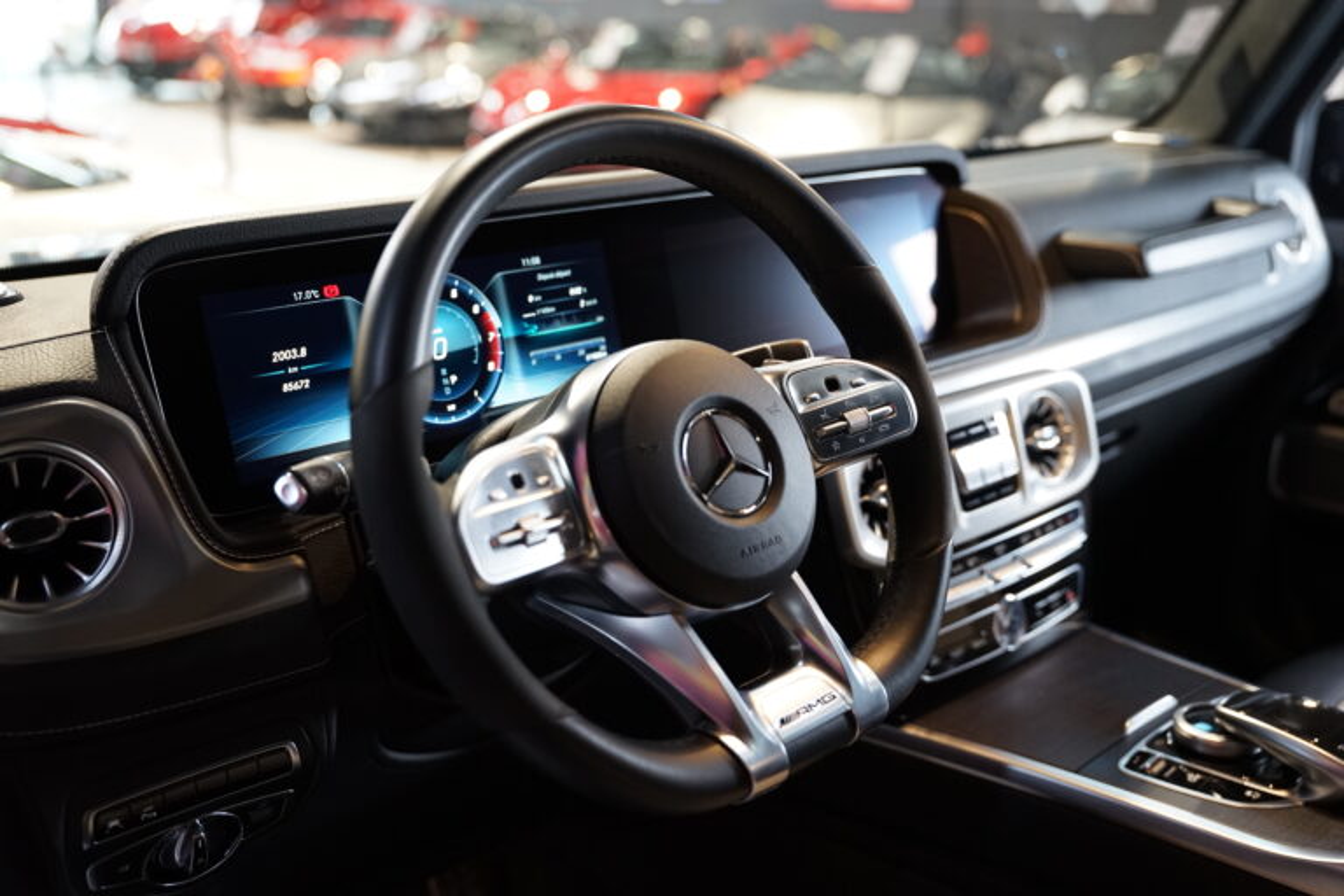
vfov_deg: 36.9
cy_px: 448
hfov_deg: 53.1
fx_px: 1344
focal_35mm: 36
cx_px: 672
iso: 1600
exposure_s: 1/80
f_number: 2.8
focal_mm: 36
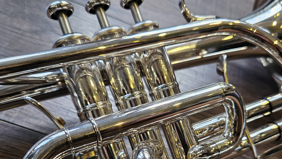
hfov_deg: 52.4
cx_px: 168
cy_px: 123
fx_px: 284
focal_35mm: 38
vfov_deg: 30.6
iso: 160
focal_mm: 5.4
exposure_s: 1/100
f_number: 1.8
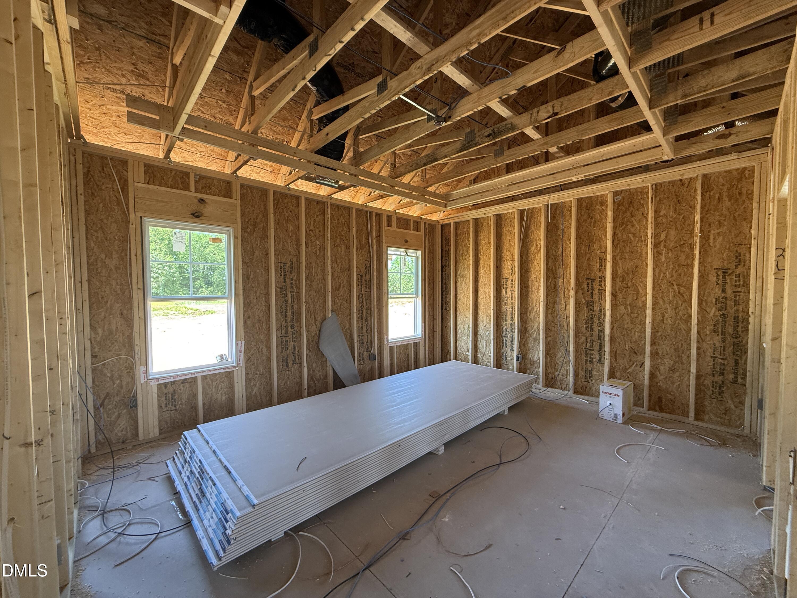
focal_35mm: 14
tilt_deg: -1.4
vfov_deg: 85.7
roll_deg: +0.4
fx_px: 322
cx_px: 398
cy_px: 299
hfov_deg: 102.1
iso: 200
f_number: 2.2
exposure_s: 1/99
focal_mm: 2.22
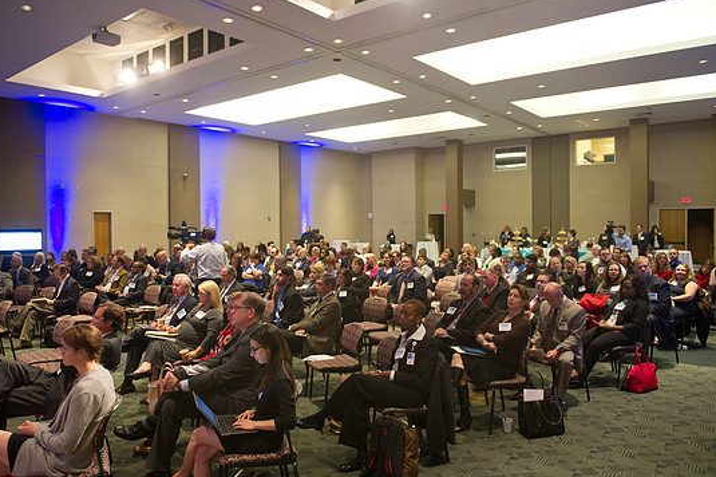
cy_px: 233
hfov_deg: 69.4
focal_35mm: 26
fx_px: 517
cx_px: 347
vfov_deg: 49.5
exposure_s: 1/100
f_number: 2.8
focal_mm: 24
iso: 2500
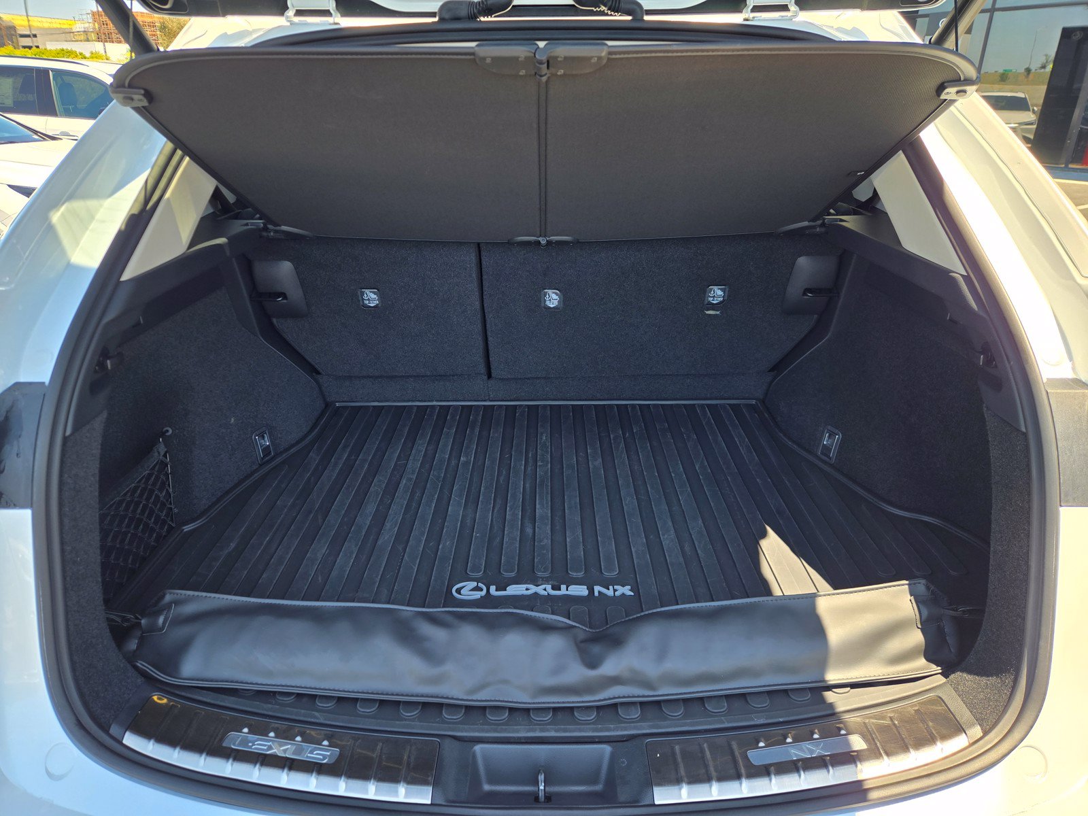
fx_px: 723
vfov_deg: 58.9
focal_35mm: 23
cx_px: 544
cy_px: 408
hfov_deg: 73.9
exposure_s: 1/297
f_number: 1.8
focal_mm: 5.4
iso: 25
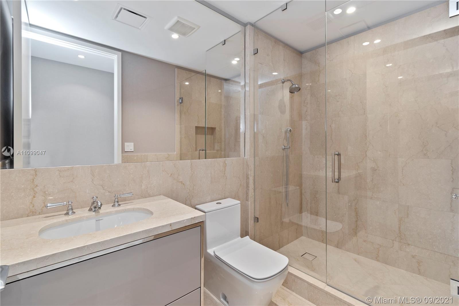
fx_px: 191
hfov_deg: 100.4
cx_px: 230
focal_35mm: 15
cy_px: 153
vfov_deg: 77.3
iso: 100
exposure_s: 1/2
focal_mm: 10
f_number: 8
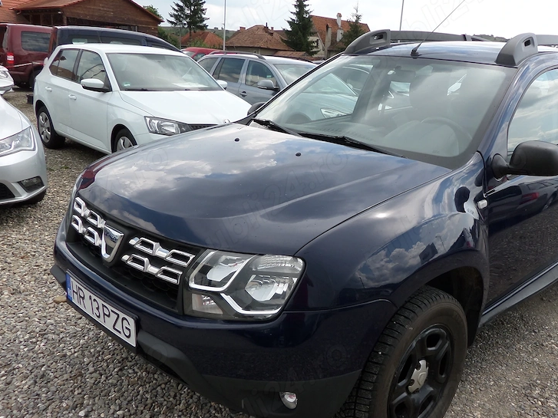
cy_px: 222
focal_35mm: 33
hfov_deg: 54.6
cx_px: 355
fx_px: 532
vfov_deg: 42.9
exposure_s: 1/500
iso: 80
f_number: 3.1
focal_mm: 4.3
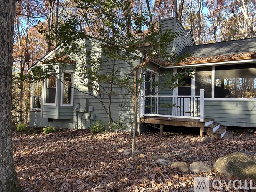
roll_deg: -0.5
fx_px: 192
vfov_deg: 53.0
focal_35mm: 26
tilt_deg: +2.0
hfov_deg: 67.3
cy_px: 96
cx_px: 128
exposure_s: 1/150
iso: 50
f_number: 1.5
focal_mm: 5.7
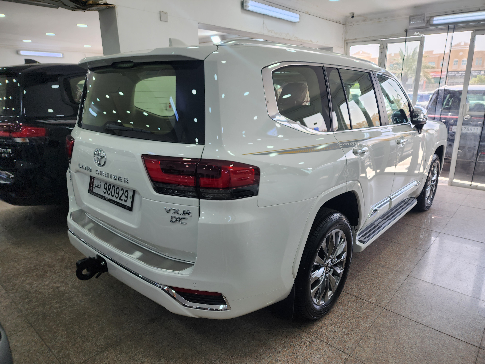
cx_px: 242
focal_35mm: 23
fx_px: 322
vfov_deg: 58.9
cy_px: 182
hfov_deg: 73.9
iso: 20
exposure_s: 1/100
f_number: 1.8
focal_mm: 6.4
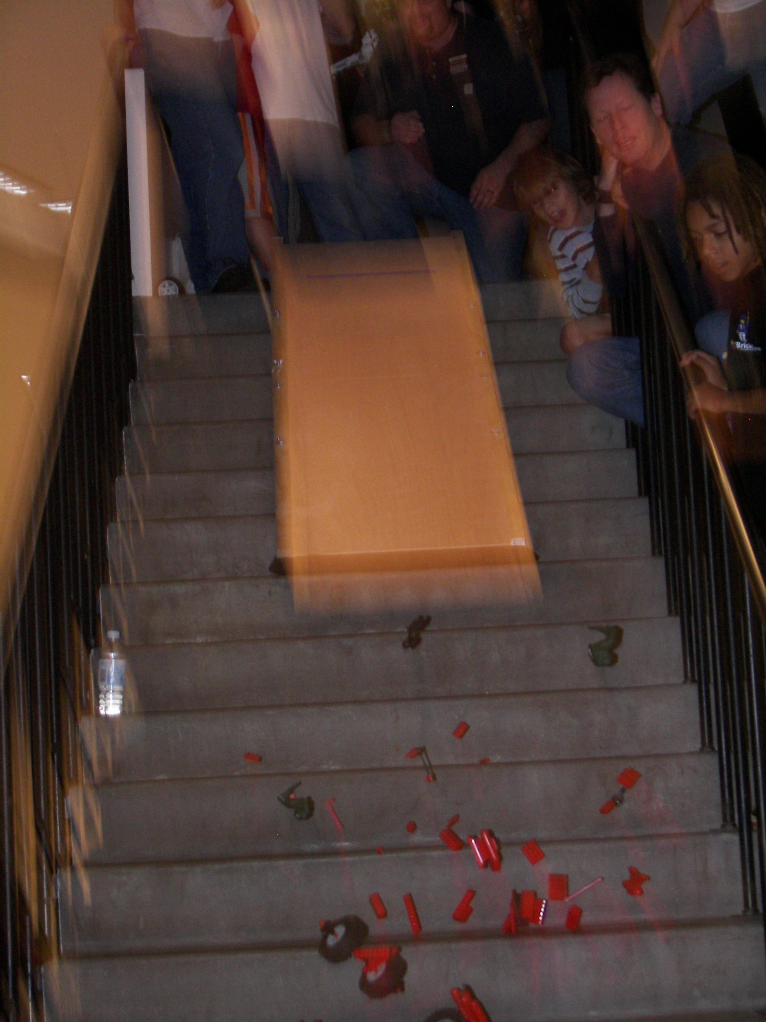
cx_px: 383
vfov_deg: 18.4
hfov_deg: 13.8
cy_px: 511
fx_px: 3157
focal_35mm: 107
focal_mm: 17.8
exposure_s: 1/40
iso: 125
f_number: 3.2
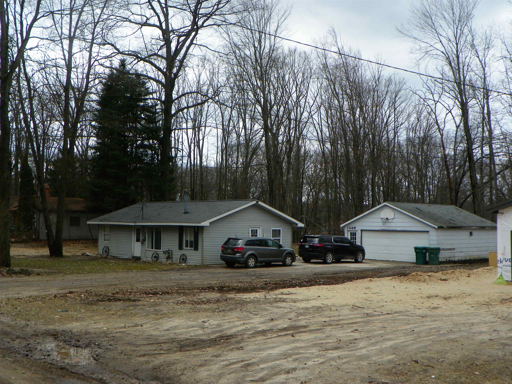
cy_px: 192
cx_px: 256
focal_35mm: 40
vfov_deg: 36.0
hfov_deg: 46.8
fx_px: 592
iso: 64
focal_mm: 7.1
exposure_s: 1/320
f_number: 4
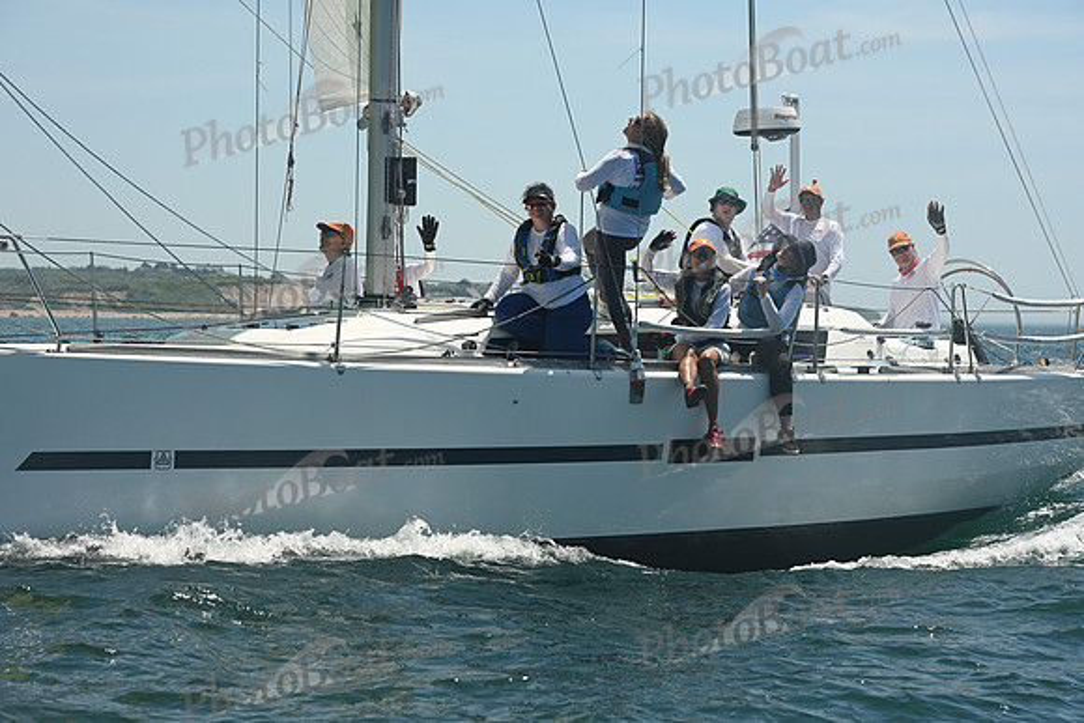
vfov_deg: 13.0
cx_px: 542
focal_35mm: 105
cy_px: 362
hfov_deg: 19.5
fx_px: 3162
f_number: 9
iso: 320
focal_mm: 105
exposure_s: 1/1000
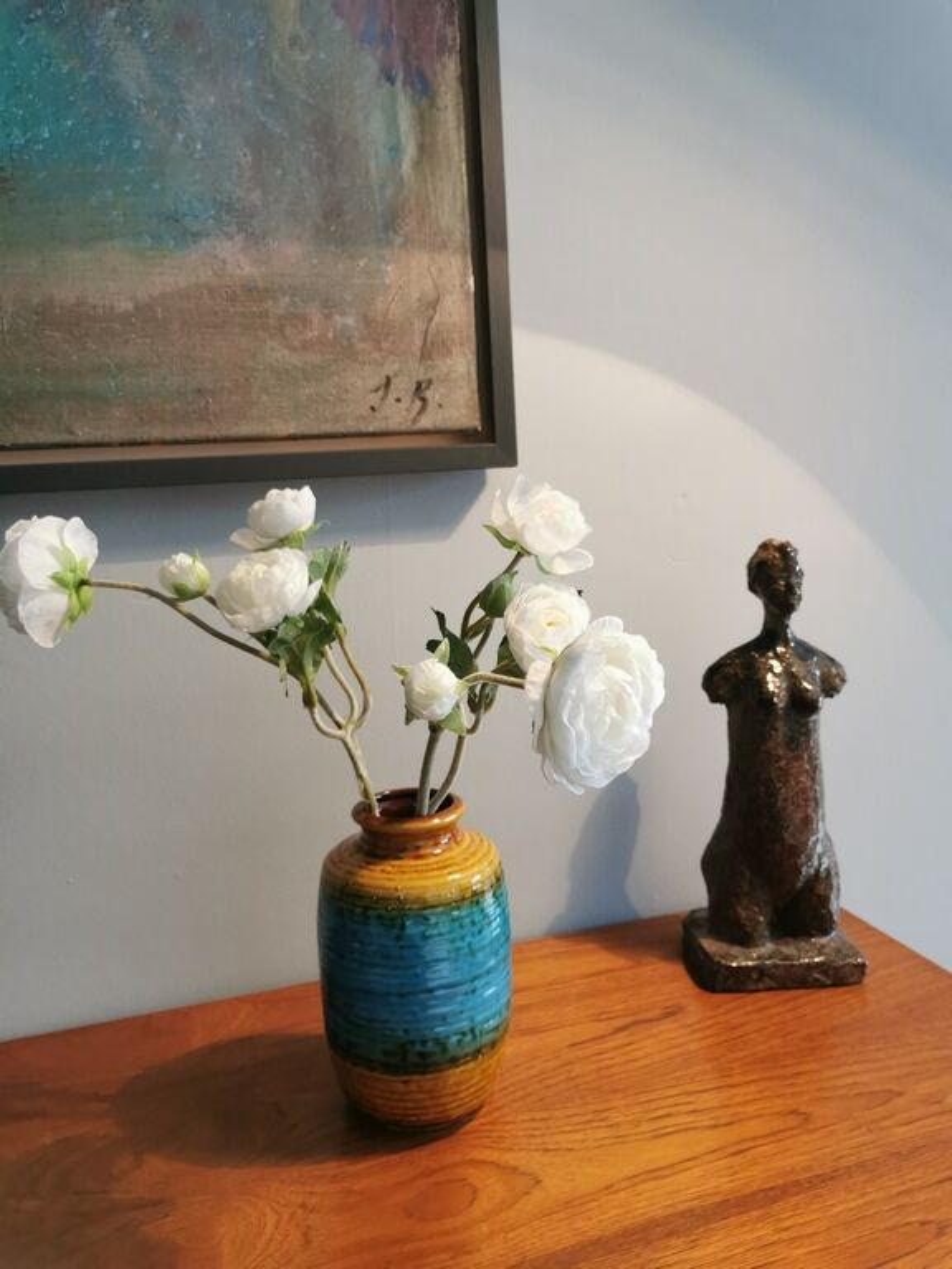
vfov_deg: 65.3
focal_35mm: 27
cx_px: 476
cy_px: 634
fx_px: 990
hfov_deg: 51.4
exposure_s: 1/50
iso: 250
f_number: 1.8
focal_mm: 5.58
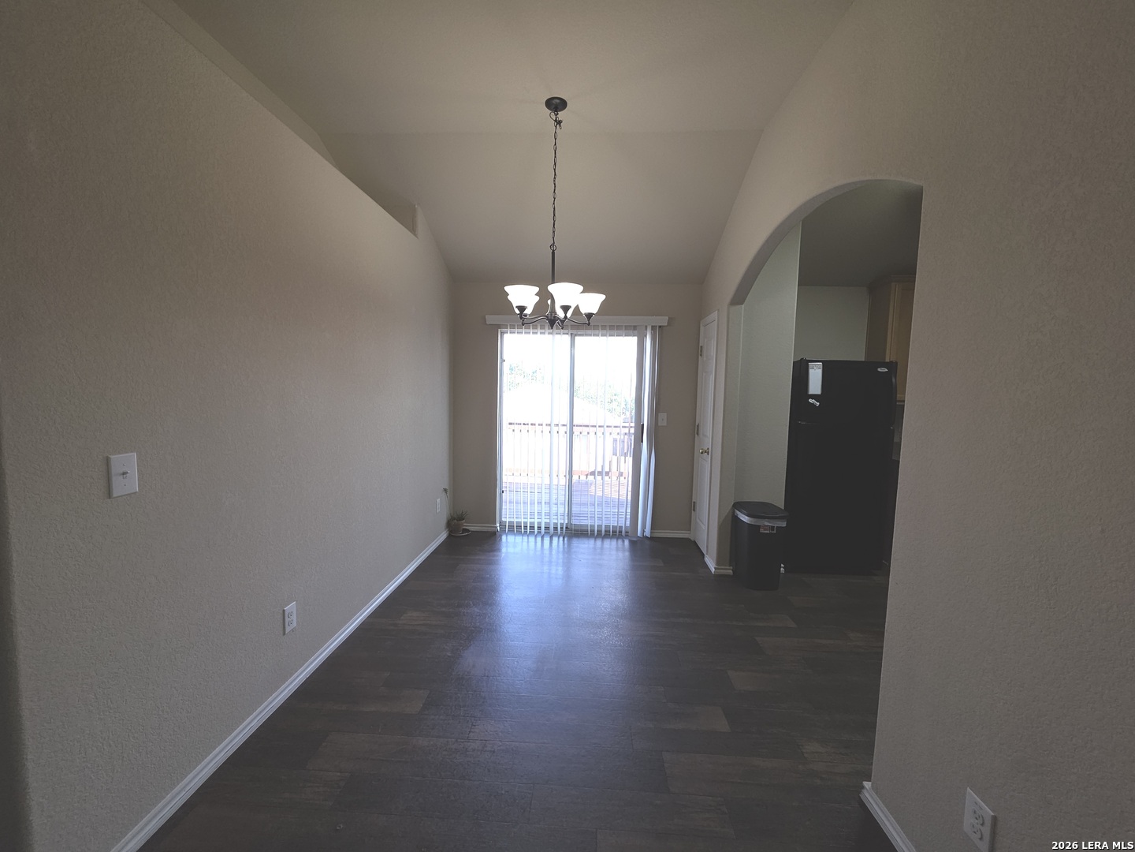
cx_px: 568
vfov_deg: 89.9
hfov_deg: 106.2
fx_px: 426
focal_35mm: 13
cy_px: 426
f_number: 1.9
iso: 25
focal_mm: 2.2
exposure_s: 1/60
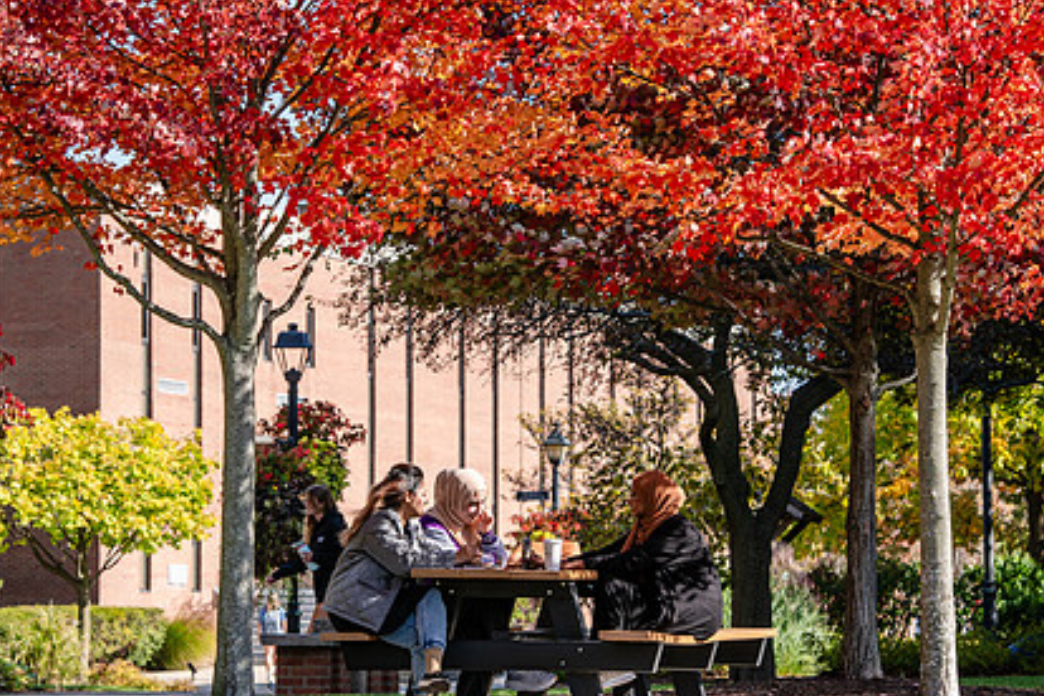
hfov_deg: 13.3
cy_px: 364
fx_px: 4466
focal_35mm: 154
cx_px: 497
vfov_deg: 8.9
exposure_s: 1/320
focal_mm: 110
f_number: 6.3
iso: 160
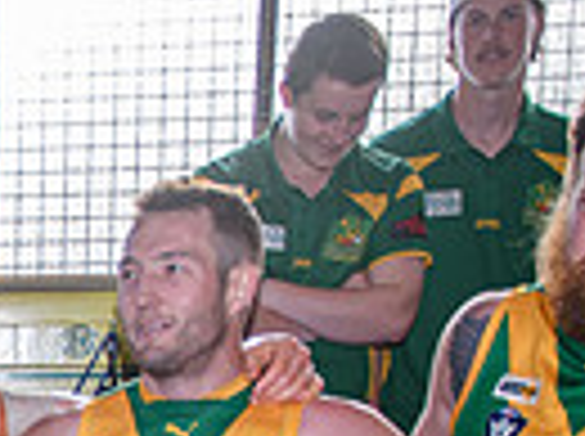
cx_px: -522
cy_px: 864
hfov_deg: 13.5
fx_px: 2176
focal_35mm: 129
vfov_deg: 10.5
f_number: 2.8
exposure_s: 1/160
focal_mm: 20
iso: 400
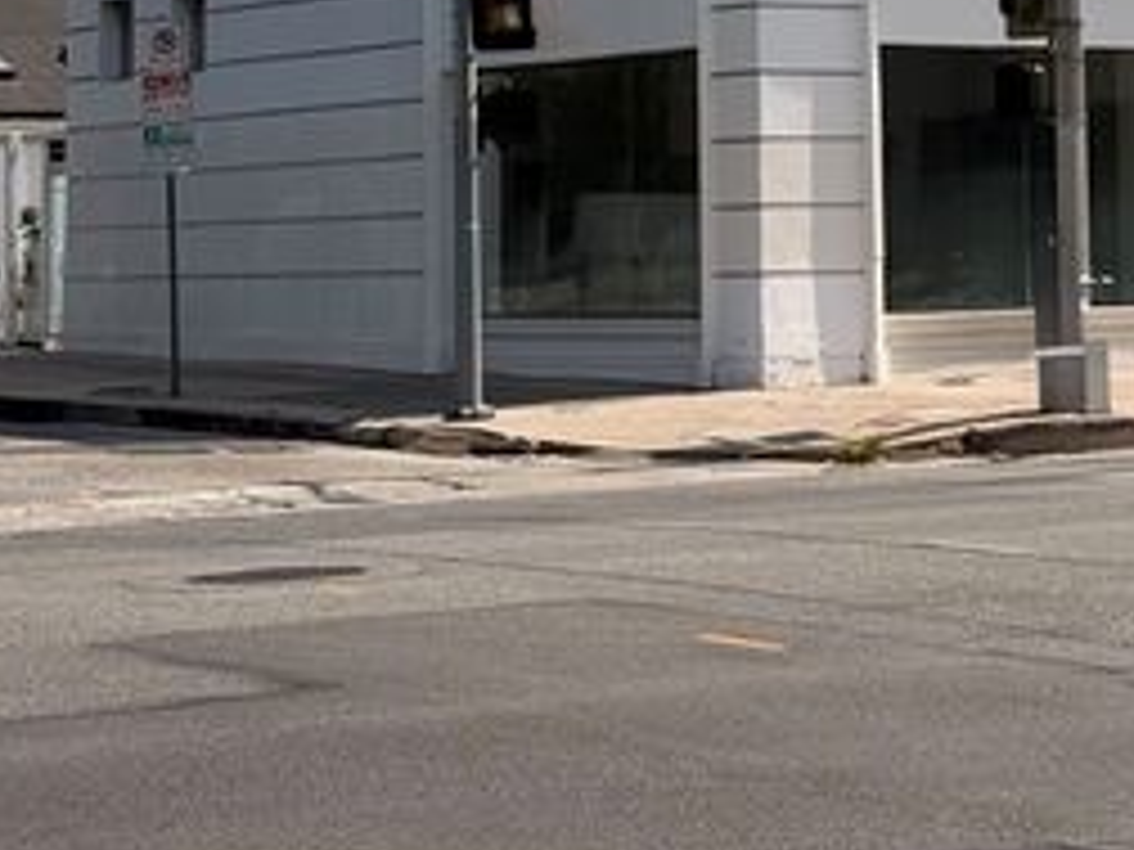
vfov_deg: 12.0
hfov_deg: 15.9
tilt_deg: +4.0
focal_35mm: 122
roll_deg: +0.9
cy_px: -72
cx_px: 1035
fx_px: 3997
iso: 64
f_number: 1.78
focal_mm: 6.76
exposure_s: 1/6536
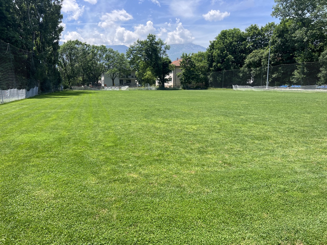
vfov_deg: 53.1
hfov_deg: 67.3
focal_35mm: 26
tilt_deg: -8.8
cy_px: 122
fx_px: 246
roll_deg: +1.4
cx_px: 164
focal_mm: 5.7
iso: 50
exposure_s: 1/1901
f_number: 1.5
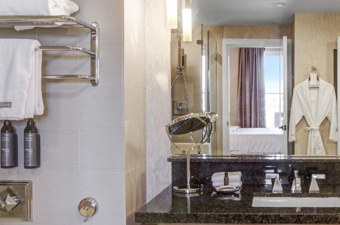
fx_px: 377
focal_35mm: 40
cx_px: 290
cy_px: 124
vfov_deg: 33.2
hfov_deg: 45.1
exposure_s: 1/10
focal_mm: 13
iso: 100
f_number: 7.1
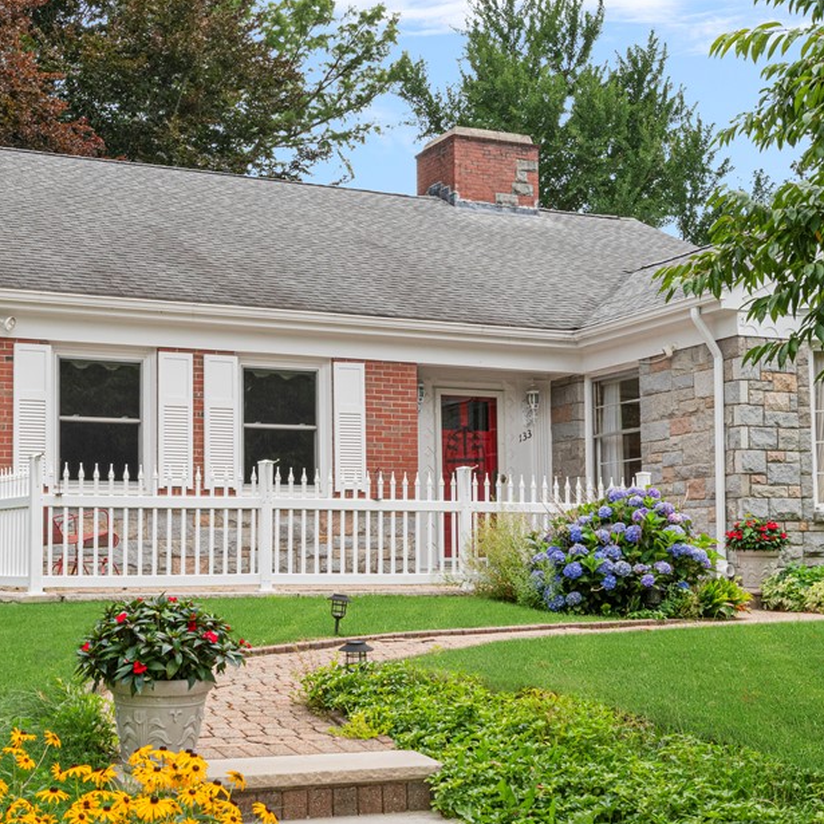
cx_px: 318
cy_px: 437
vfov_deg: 31.6
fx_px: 1454
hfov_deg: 31.5
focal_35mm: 54
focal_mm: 24
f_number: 14
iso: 400
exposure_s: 1/125
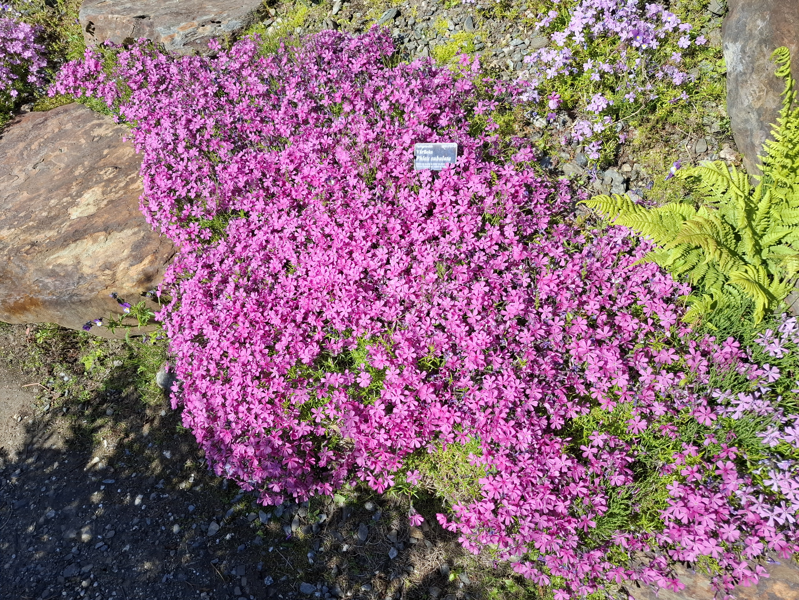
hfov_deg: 73.9
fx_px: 531
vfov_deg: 58.9
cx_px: 400
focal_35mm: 23
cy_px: 300
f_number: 1.8
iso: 50
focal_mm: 5.54
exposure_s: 1/1462
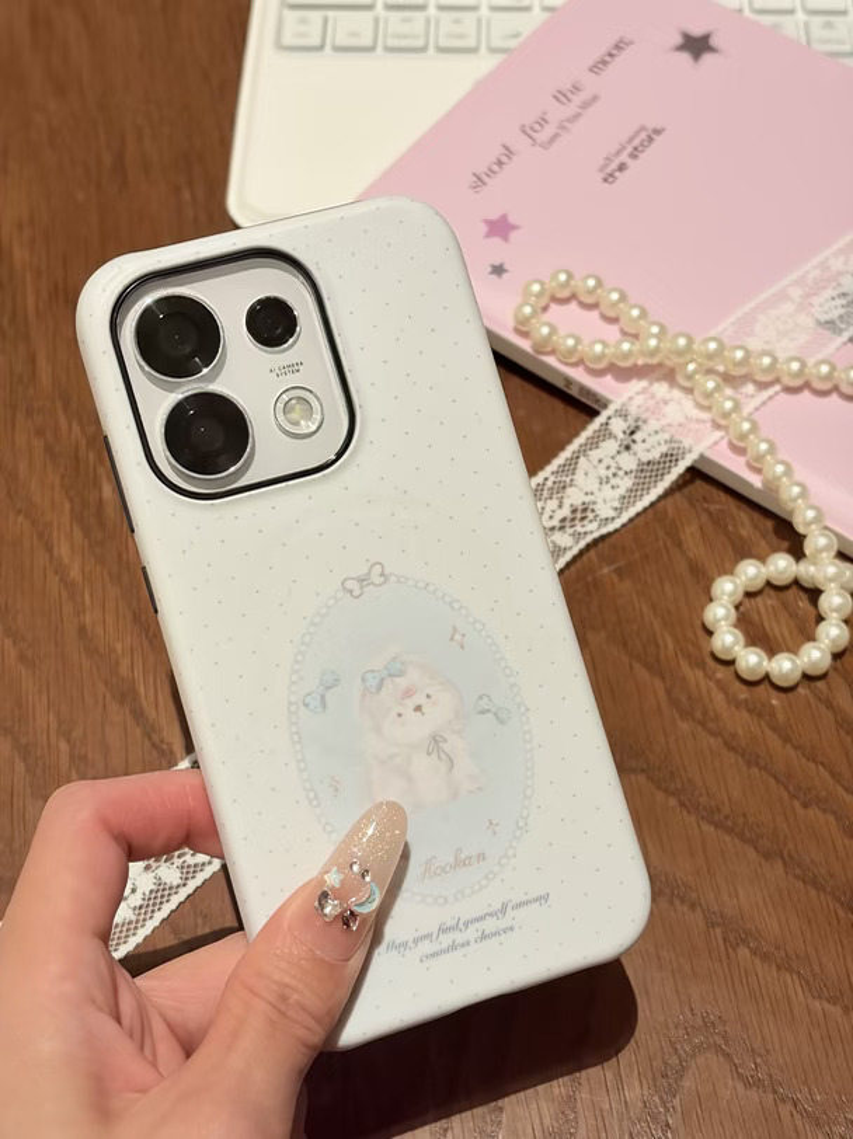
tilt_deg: -53.7
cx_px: 426
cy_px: 570
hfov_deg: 28.0
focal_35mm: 52
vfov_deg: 36.8
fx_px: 1710
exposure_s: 1/33
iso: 200
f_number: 1.6
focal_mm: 5.96
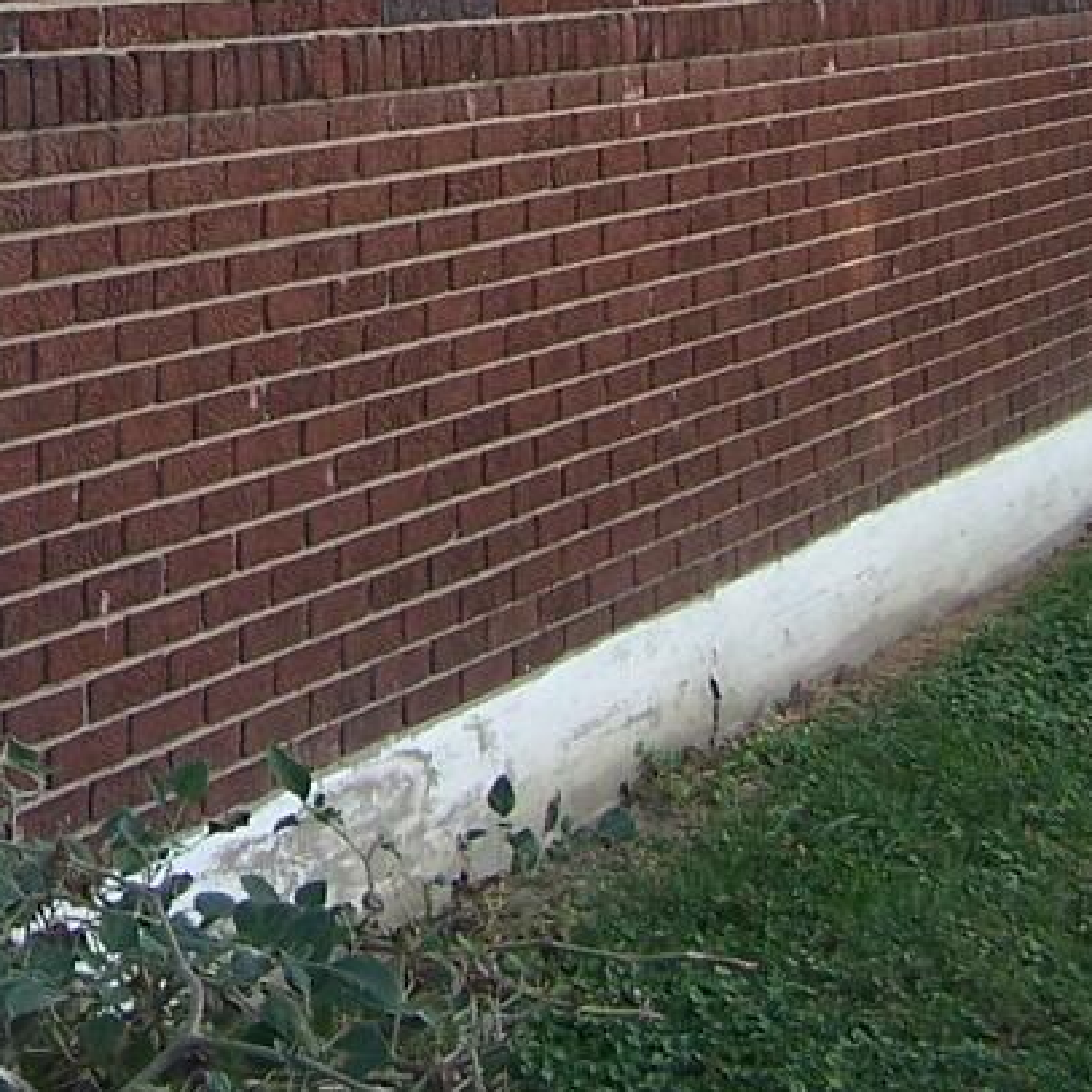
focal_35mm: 128
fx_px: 4568
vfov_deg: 13.2
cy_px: -292
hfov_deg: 13.3
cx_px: -156
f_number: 2.8
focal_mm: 6.3
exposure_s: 1/180
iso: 80
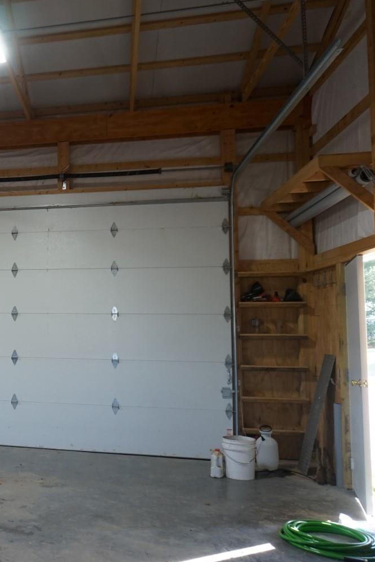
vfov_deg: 49.6
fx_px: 610
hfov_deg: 29.3
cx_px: -80
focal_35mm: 39
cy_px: 278
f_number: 4
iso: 500
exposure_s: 1/160
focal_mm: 16
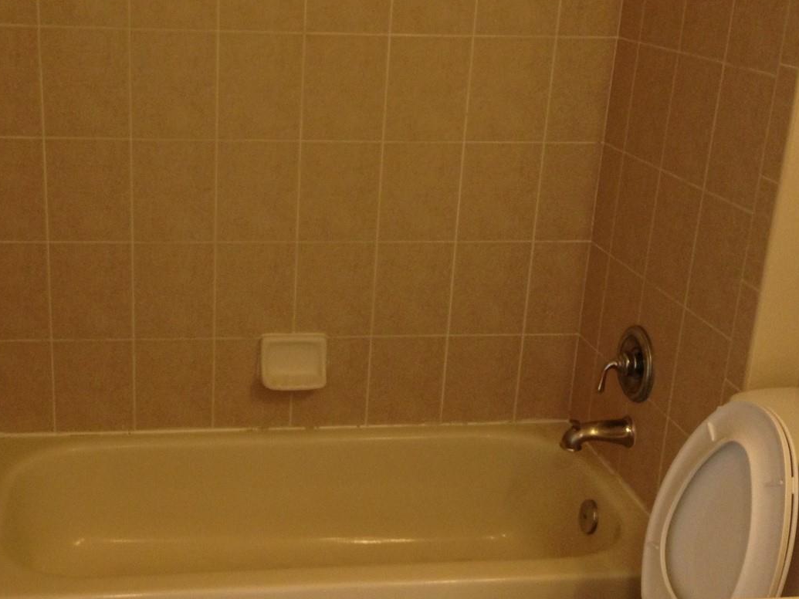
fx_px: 1177
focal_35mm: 51
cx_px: 276
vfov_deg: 28.5
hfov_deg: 37.2
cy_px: 321
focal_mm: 4.13
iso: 160
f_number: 2.4
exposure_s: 1/20
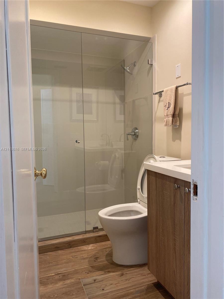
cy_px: 150
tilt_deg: -3.4
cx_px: 112
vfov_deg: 67.3
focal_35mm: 26
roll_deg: +1.6
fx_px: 224
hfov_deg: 53.1
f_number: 1.8
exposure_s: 1/60
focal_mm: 4.25
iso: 100
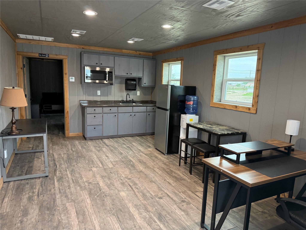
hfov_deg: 71.6
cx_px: 153
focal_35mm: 24
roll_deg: -2.1
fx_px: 212
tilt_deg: -8.3
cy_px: 115
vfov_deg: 56.8
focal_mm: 6.76
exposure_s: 1/120
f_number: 1.78
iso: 400
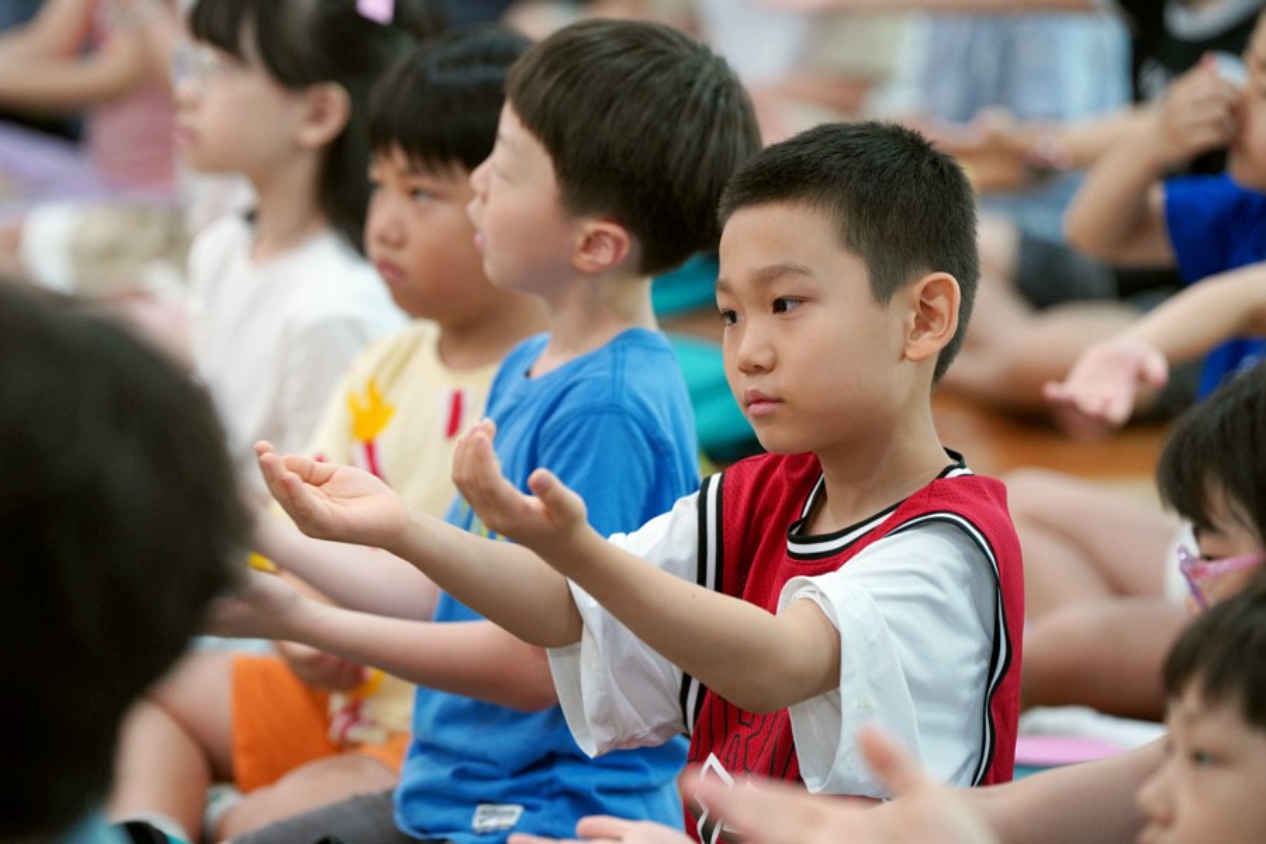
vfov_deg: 7.1
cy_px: 422
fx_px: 6822
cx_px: 633
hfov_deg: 10.6
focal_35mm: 194
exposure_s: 1/200
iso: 2000
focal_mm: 194
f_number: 4
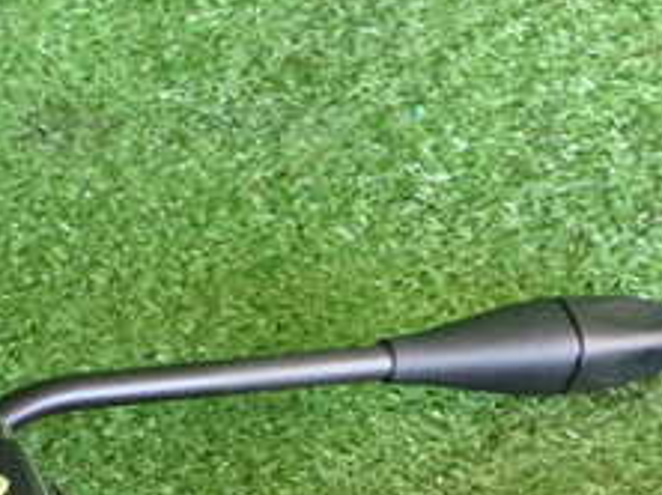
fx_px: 2789
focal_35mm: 146
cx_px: 221
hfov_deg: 13.5
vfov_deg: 10.0
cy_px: 632
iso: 800
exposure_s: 1/50
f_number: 3.3
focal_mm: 9.65
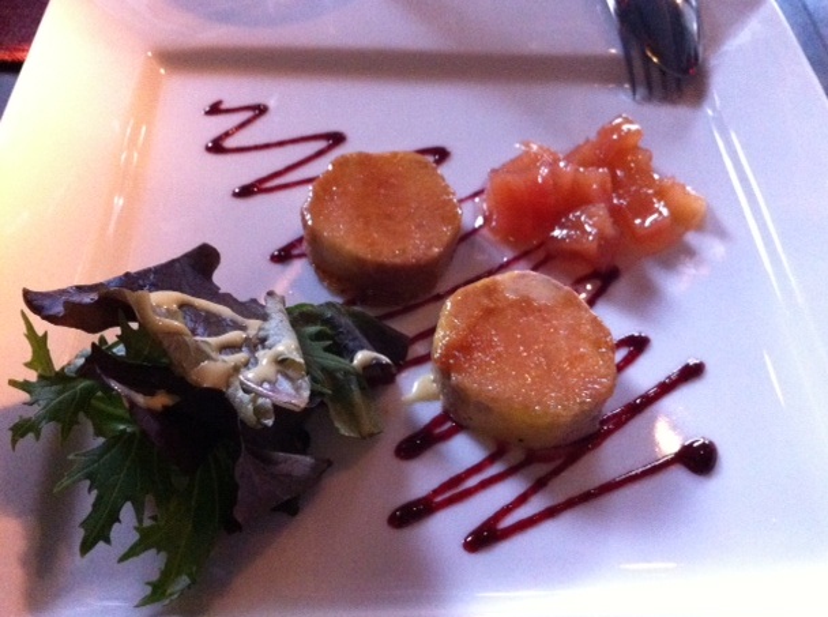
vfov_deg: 40.5
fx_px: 835
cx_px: 414
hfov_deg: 52.7
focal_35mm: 35
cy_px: 308
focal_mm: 3.85
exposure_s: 1/15
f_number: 2.8
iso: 800
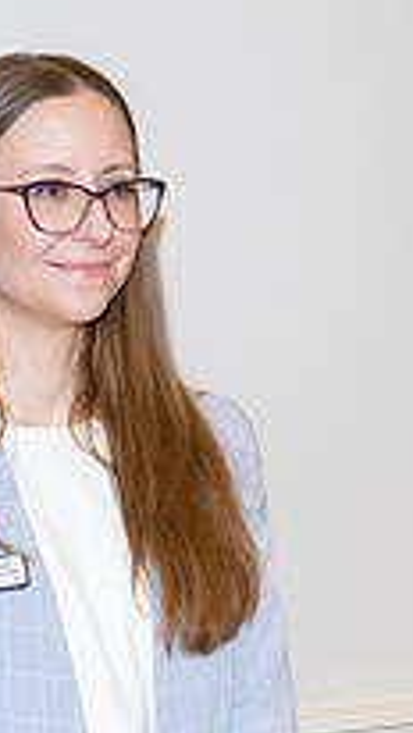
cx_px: 477
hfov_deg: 6.8
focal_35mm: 177
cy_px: 571
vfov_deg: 12.1
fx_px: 3443
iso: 1000
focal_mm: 60
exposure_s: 1/100
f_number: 5.6
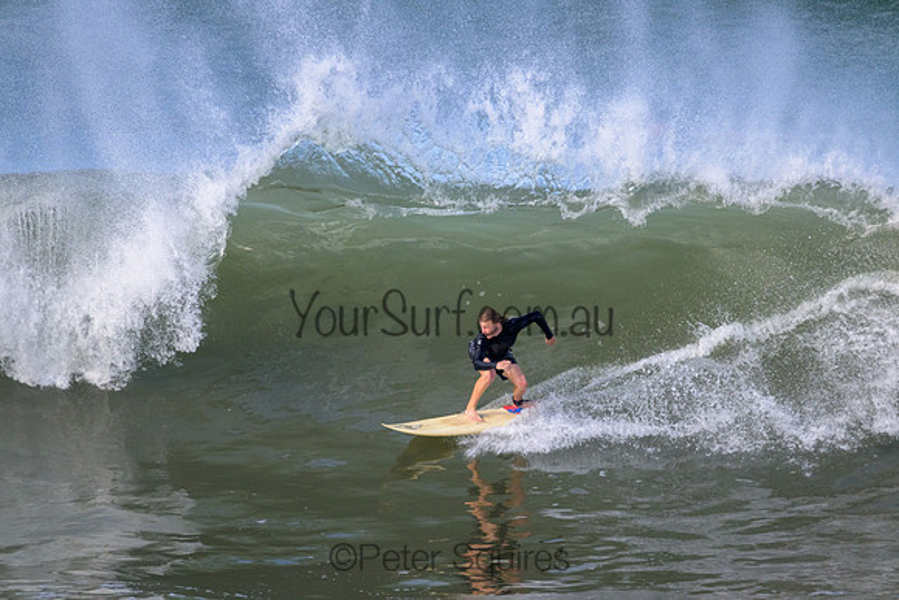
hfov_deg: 2.6
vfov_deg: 1.7
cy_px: 300
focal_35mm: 800
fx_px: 19982
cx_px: 450
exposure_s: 1/2000
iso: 2800
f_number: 11
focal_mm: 800
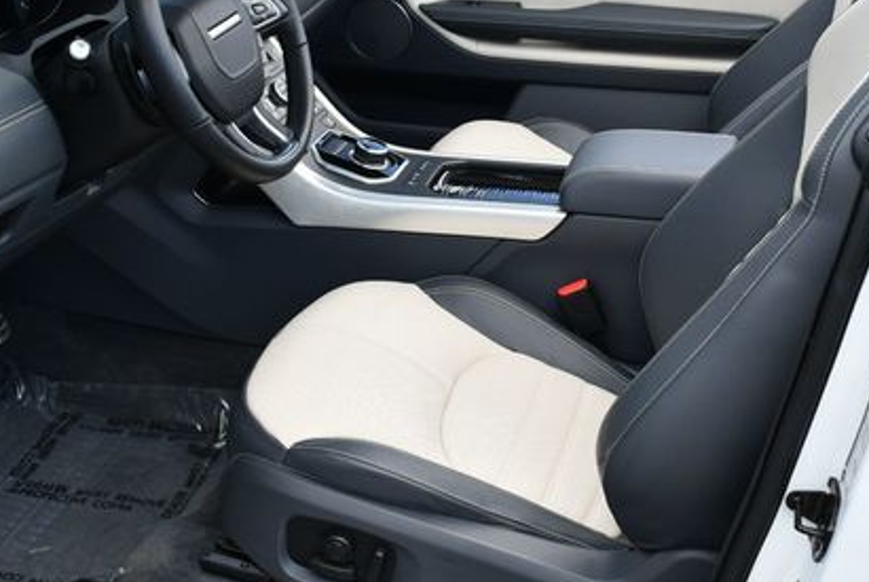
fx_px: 1353
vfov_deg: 24.2
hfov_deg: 35.6
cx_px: 476
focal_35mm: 56
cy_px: 258
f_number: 5.6
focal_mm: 18
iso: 250
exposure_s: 1/250
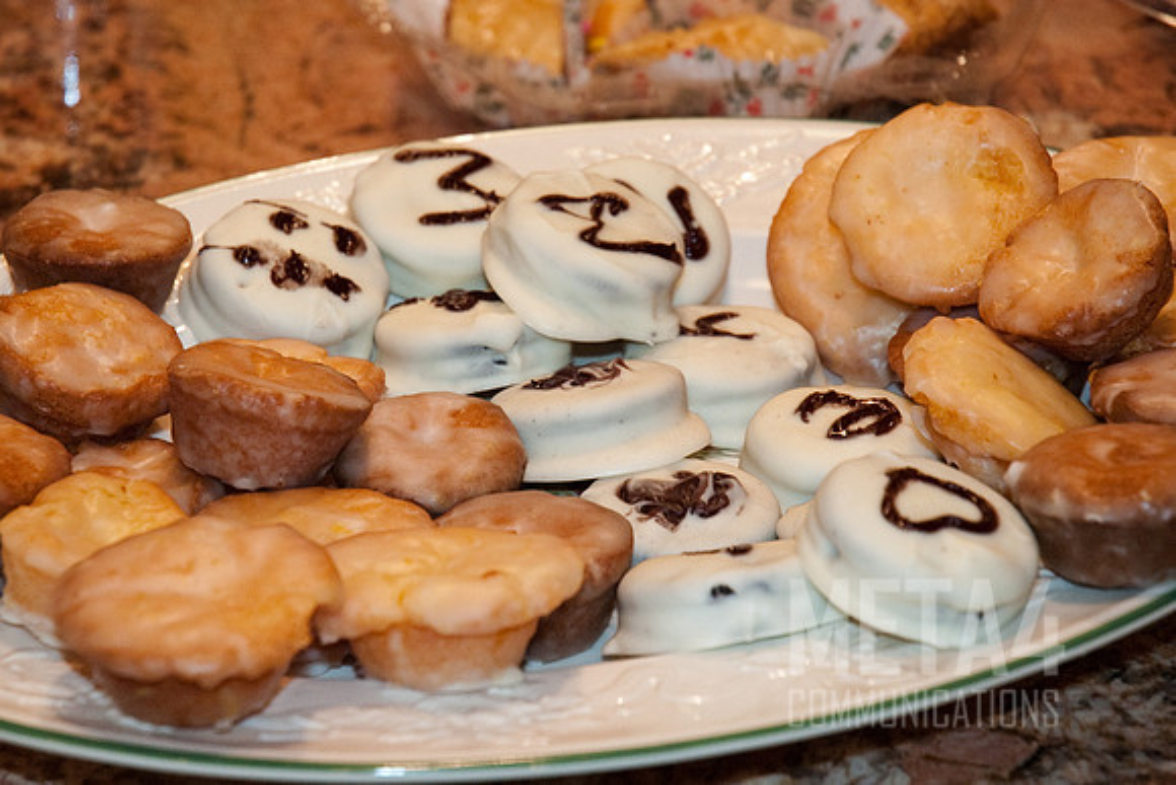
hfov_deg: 17.2
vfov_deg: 11.5
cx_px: 579
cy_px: 285
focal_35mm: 119
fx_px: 3880
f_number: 4.5
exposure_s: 1/60
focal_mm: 62
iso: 640
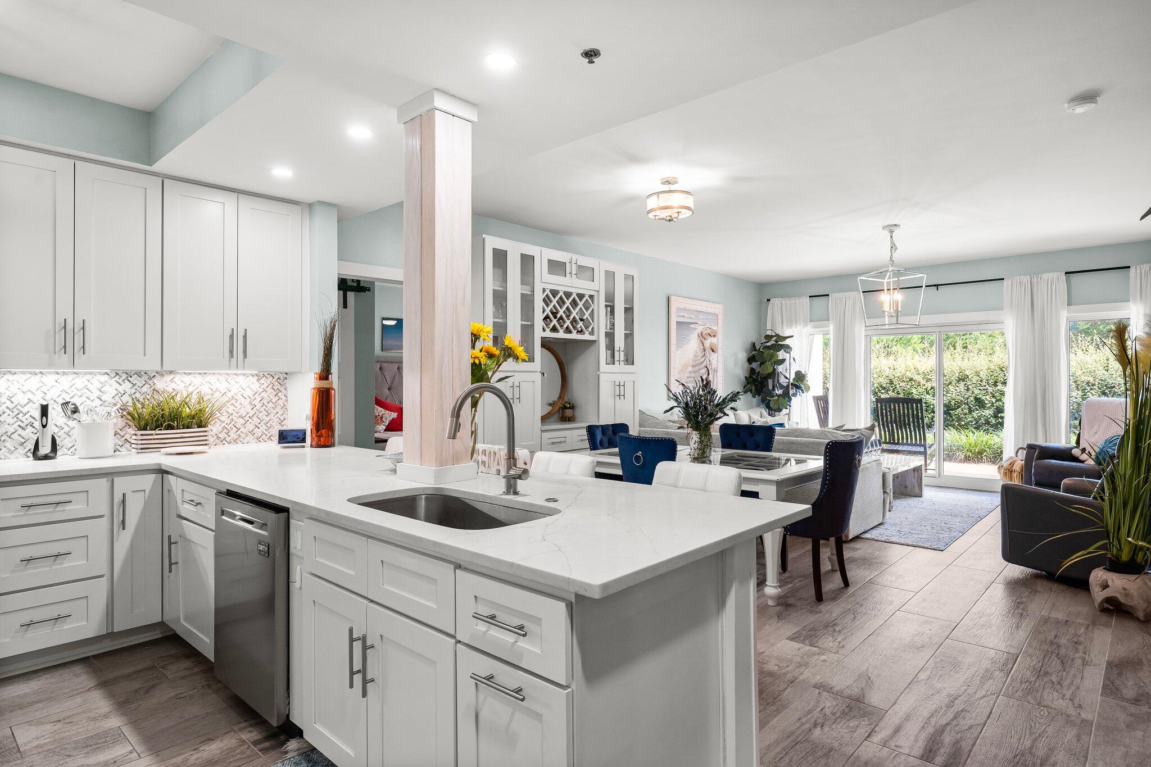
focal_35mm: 20
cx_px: 576
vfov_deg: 62.7
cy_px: 384
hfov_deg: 84.8
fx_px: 630
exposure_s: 1/1.67
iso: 400
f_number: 8
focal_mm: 19.7
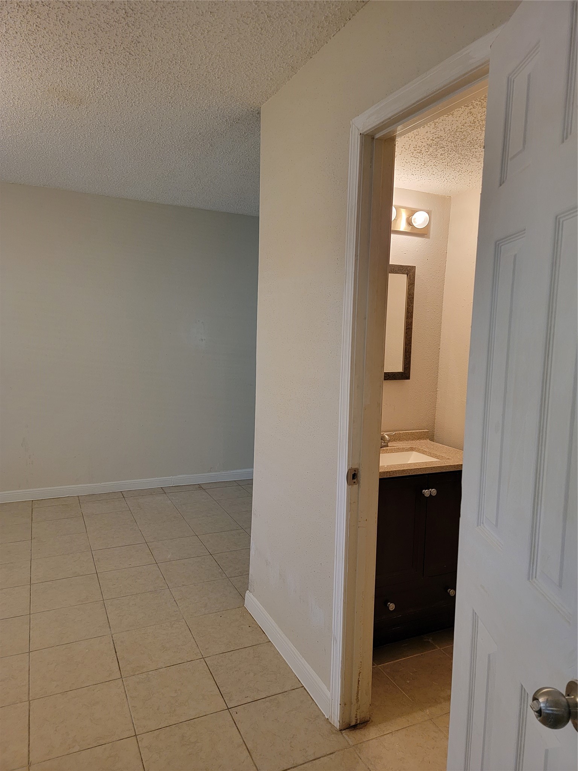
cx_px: 289
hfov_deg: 56.8
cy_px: 386
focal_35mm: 24
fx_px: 534
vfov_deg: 71.6
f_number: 1.8
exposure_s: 1/119
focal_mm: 6.7
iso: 250
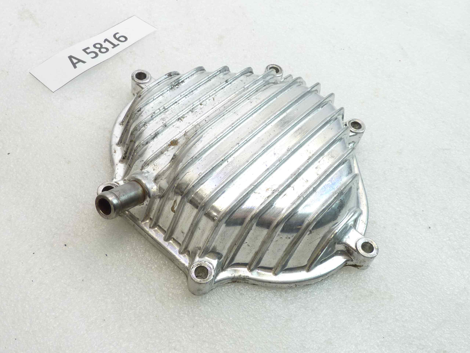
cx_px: 235
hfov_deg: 49.0
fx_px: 516
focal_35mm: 38
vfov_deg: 37.7
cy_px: 176
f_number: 3.3
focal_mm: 4.4
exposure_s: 1/25
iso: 80
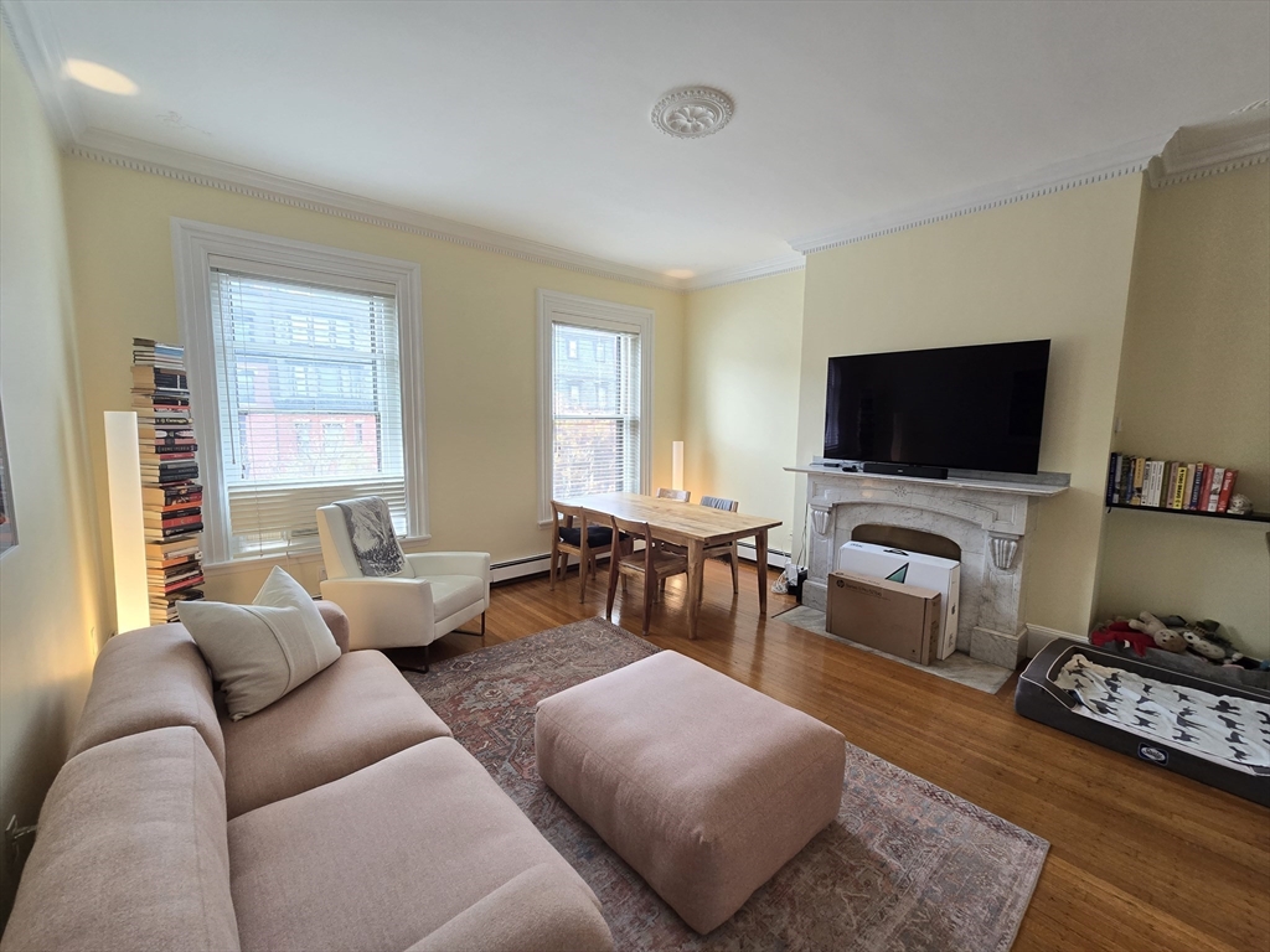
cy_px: 476
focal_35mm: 13
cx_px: 635
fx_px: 477
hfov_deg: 106.2
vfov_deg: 89.9
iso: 160
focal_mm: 2.2
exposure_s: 1/60
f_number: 2.2
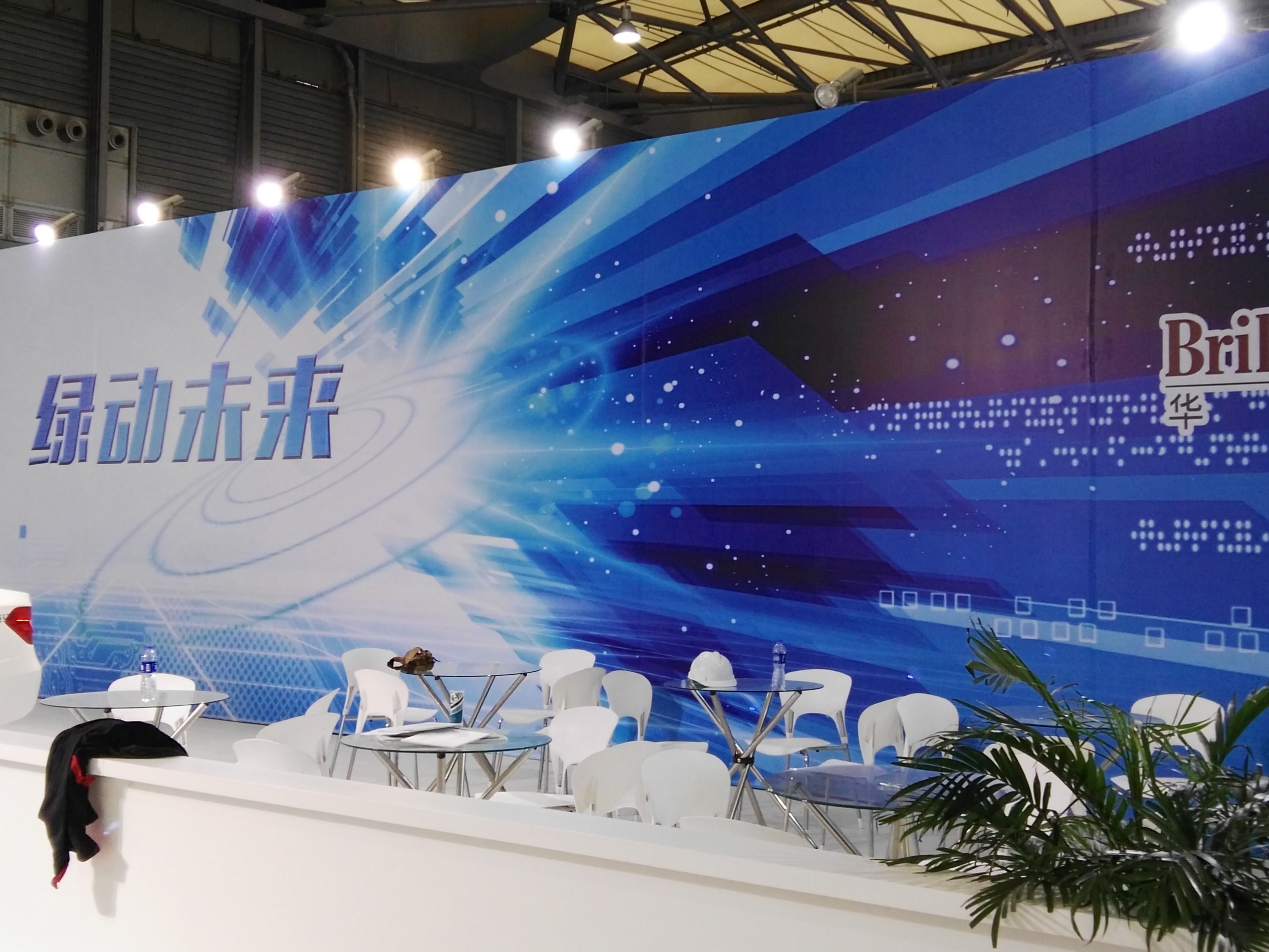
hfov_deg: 41.2
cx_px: 680
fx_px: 1686
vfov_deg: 31.5
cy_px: 417
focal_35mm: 46
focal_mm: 2.96
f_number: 2
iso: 93
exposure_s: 1/50
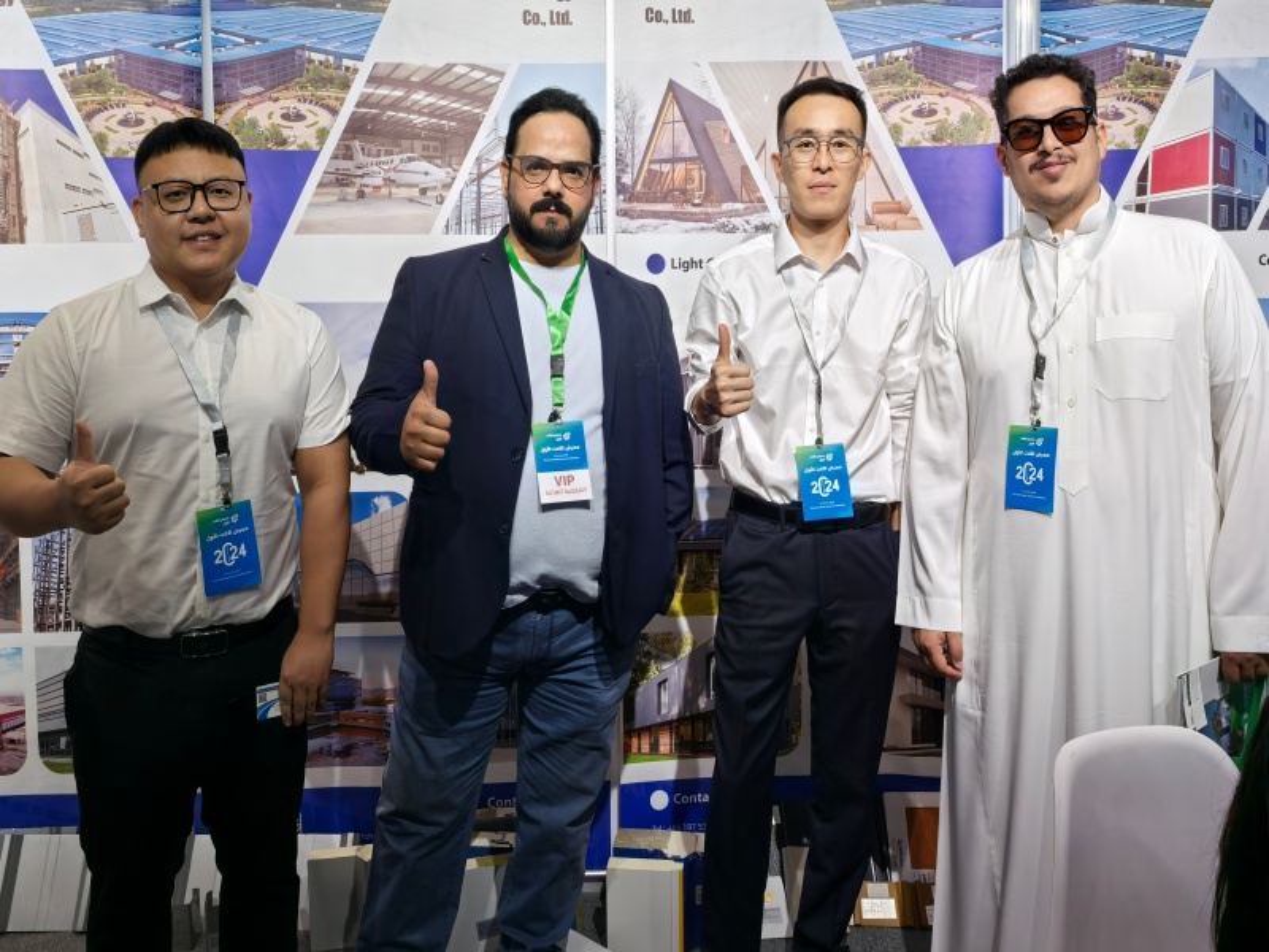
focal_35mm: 27
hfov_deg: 65.3
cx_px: 634
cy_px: 476
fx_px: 990
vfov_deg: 51.4
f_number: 4
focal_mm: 5.75
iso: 160
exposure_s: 1/100
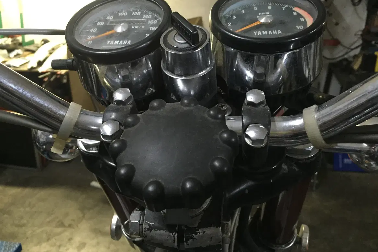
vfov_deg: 42.2
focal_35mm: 31
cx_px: 189
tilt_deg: -20.7
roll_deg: +1.2
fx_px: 325
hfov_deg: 60.3
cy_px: 108
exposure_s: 1/17
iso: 250
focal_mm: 4.15
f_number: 2.2
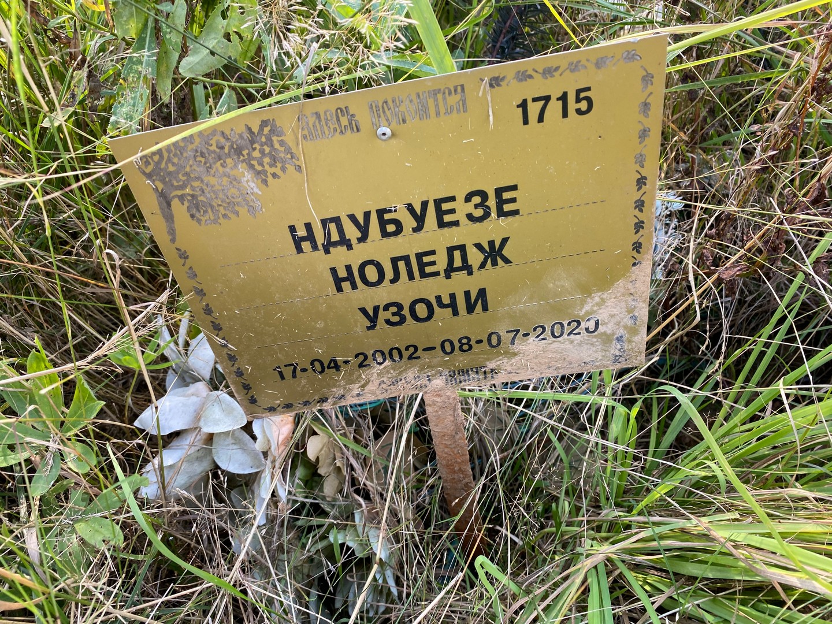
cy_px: 312
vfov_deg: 53.1
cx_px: 416
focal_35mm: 26
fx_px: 625
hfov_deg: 67.3
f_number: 1.8
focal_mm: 4.25
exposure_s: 1/122
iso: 40
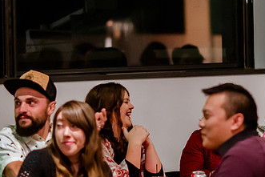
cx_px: 209
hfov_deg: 7.0
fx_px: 2165
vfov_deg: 4.7
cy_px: 120
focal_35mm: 294
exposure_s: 1/250
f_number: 2
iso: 3200
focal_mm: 105
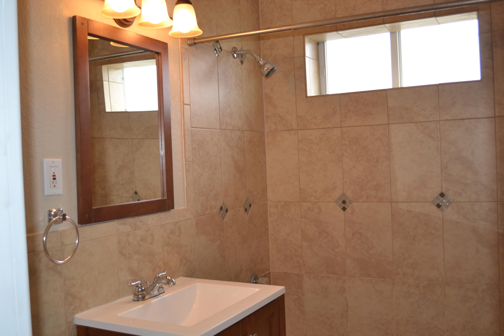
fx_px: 504
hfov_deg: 53.1
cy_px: 168
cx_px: 252
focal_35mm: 36
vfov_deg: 36.9
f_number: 4
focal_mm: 24
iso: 320
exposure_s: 1/125
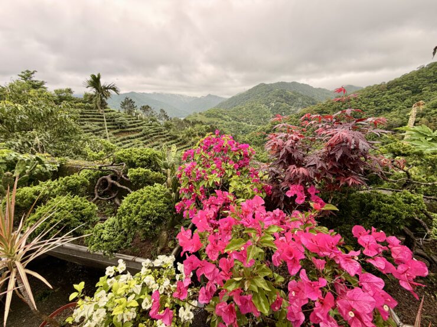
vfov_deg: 85.7
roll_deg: -0.5
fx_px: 177
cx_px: 218
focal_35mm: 14
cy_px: 164
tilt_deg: -18.4
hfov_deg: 102.1
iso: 64
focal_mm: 2.22
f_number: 2.2
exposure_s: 1/121
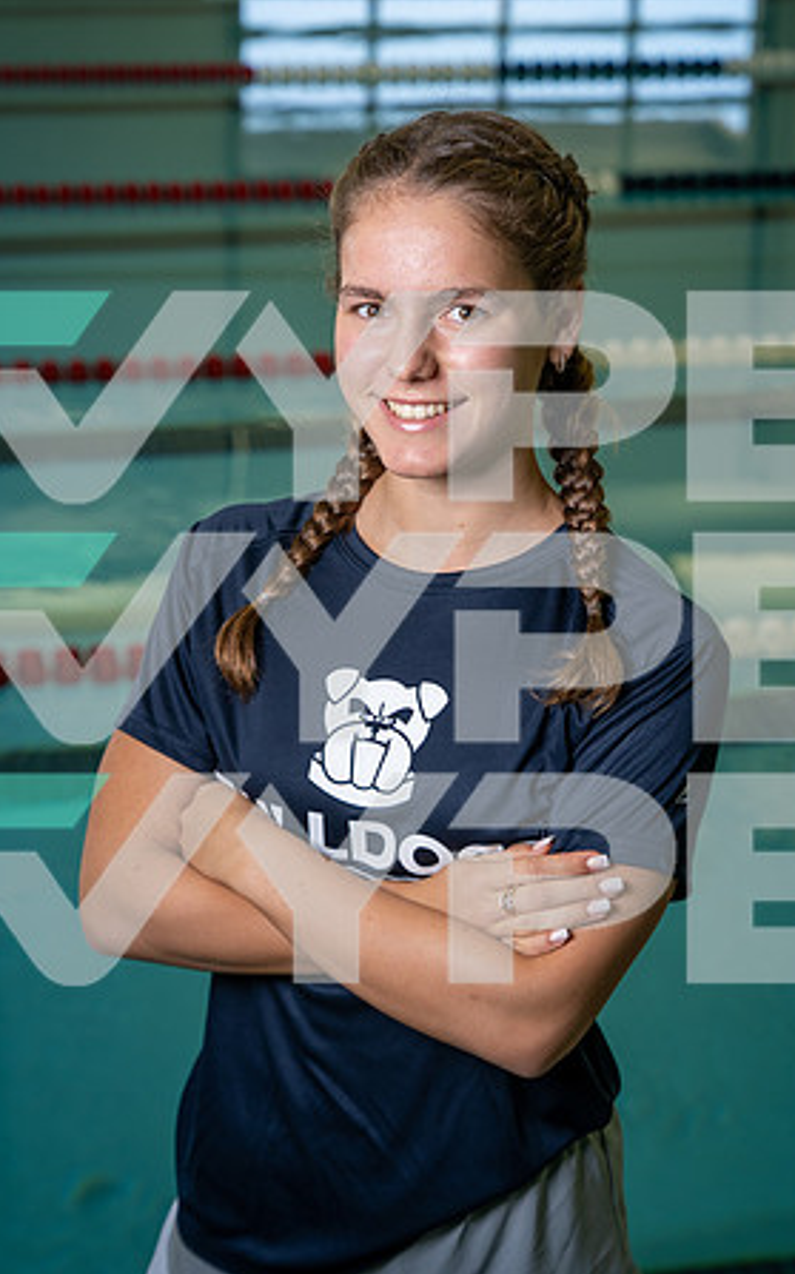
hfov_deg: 13.5
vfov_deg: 21.4
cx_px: 370
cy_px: 638
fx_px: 3366
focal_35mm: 97
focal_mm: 63
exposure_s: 1/250
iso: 200
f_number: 4.5
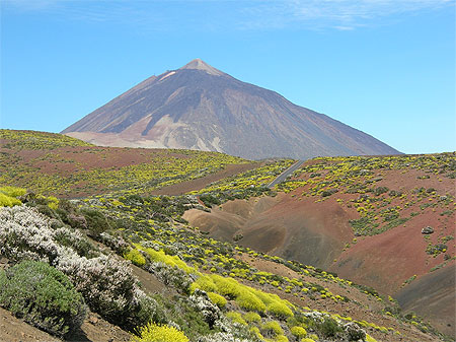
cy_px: 171
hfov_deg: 22.8
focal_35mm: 86
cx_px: 228
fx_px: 1132
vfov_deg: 17.2
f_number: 4.8
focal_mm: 14.2
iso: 50
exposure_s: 1/440
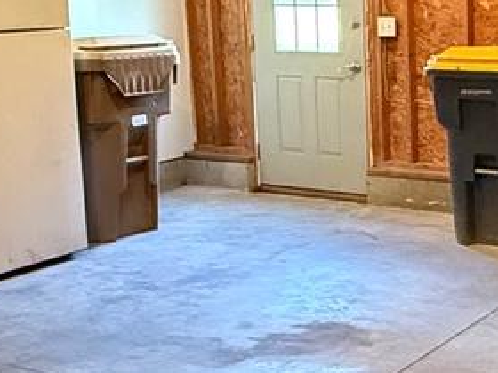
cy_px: 160
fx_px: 1036
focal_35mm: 72
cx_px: 514
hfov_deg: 25.5
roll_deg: +0.1
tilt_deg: -9.6
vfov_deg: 20.4
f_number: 2.2
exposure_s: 1/60
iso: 1250
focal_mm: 2.22
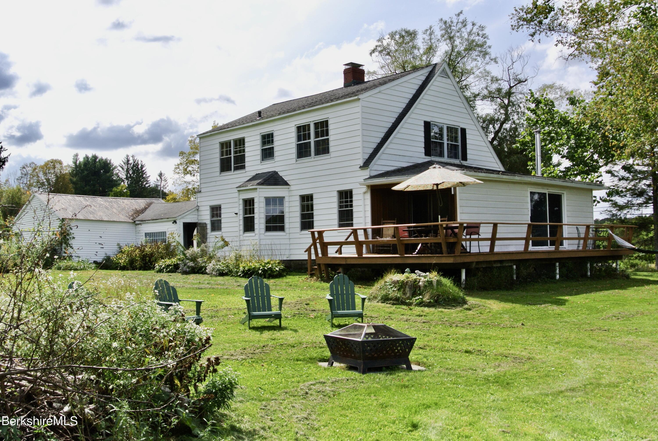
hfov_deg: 49.5
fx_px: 714
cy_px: 220
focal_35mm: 39
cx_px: 329
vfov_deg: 34.3
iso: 100
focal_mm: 14.5
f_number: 4
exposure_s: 1/250
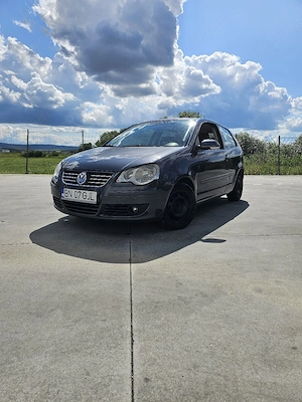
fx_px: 268
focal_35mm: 23
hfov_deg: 58.9
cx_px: 151
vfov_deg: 73.9
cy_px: 201
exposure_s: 1/1667
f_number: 1.7
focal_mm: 6.3
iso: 10
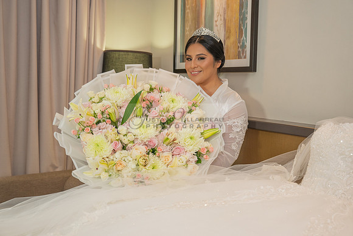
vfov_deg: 31.2
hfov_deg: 45.4
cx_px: 176
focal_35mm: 43
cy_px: 118
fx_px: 422
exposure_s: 1/160
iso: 800
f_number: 4.5
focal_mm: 43
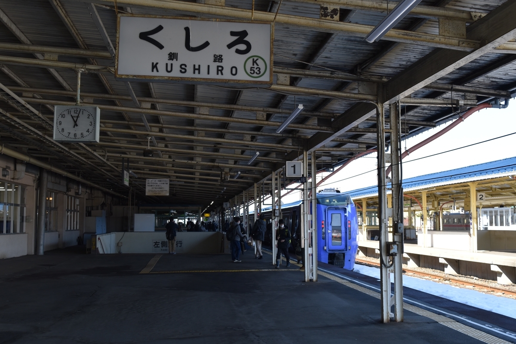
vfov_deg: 33.0
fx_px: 580
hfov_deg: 47.9
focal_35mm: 40
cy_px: 172
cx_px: 258
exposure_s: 1/250
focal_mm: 27
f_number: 8
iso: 220
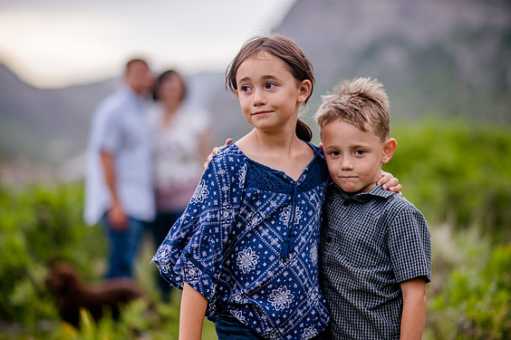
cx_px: 259
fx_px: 1532
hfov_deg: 18.9
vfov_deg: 12.7
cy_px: 169
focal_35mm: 108
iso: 400
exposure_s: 1/250
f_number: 2
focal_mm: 105
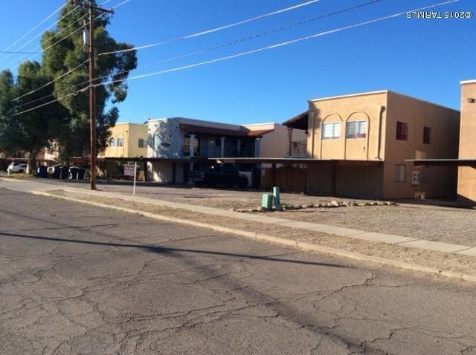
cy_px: 178
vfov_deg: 44.1
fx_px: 439
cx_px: 238
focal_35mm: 32
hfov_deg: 56.9
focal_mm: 3.3
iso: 32
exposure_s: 1/953
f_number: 2.4
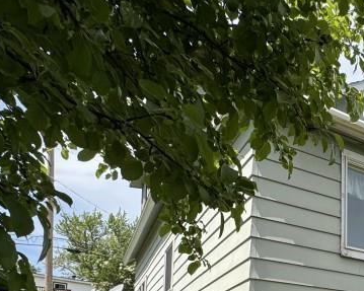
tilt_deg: +3.4
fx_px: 420
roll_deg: -0.6
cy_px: 347
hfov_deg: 37.6
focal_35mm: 39
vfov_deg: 32.0
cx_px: 417
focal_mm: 2.22
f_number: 2.2
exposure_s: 1/1637
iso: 50
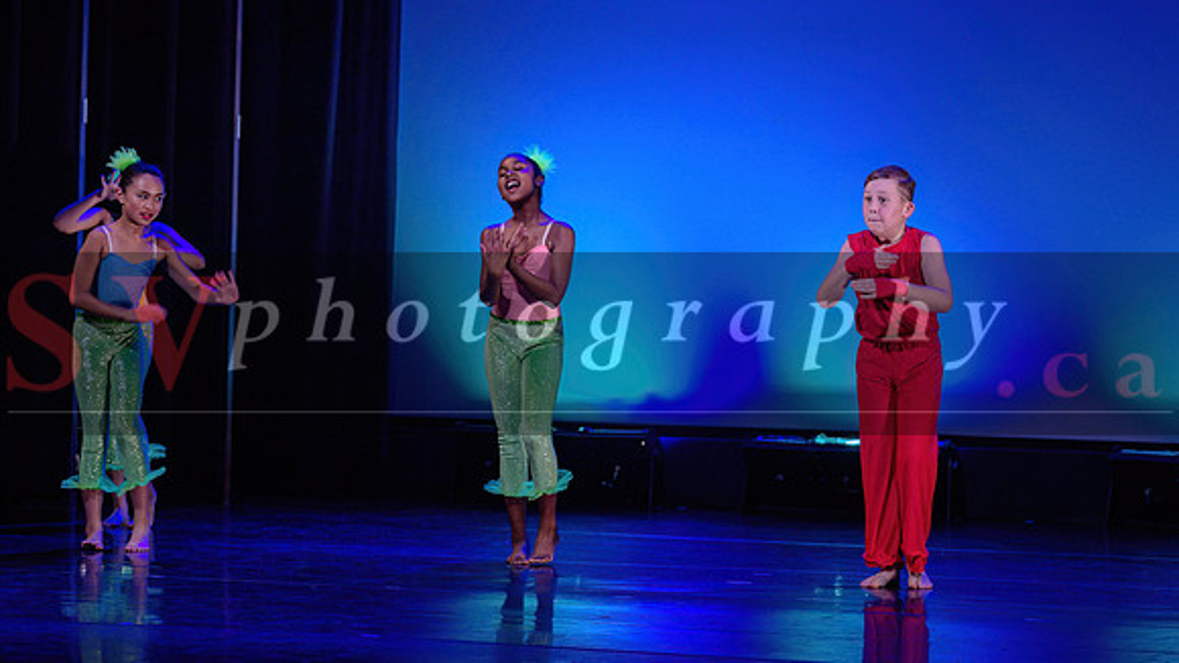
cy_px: 173
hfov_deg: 15.8
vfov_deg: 8.9
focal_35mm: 136
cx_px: 596
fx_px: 4260
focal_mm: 100
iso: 1600
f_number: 2.8
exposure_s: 1/250
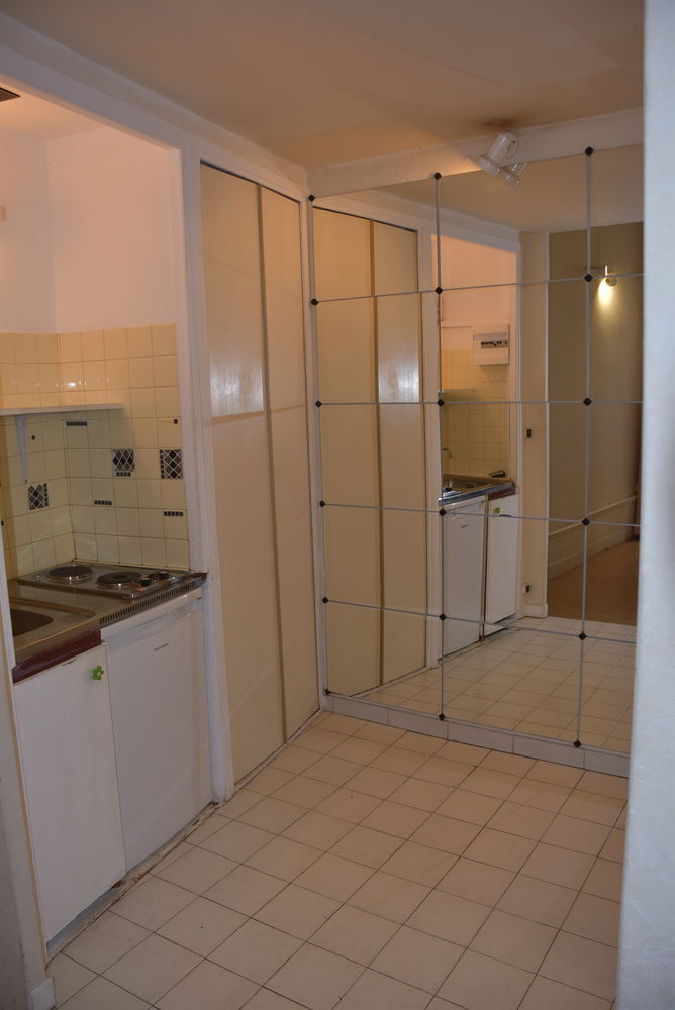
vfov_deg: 61.9
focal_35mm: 30
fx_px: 843
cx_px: 338
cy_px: 505
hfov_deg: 43.7
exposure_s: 1/60
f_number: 3.5
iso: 400
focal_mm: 20
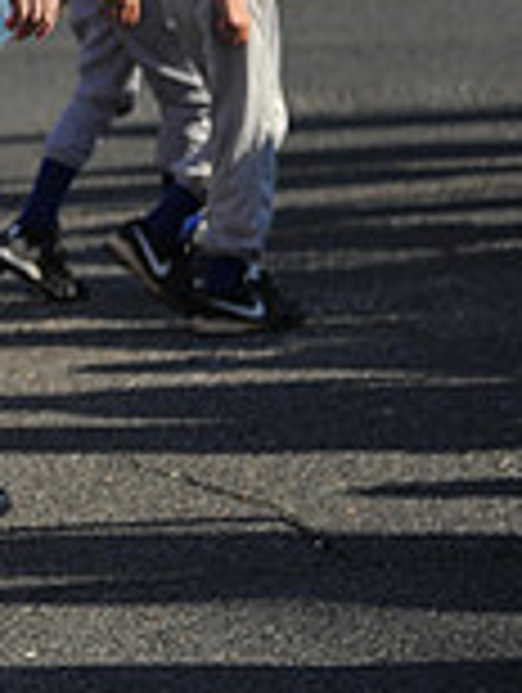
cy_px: -18
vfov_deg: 7.8
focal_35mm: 253
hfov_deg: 5.7
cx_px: -680
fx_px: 5073
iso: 400
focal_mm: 70
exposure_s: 1/5000
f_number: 2.8
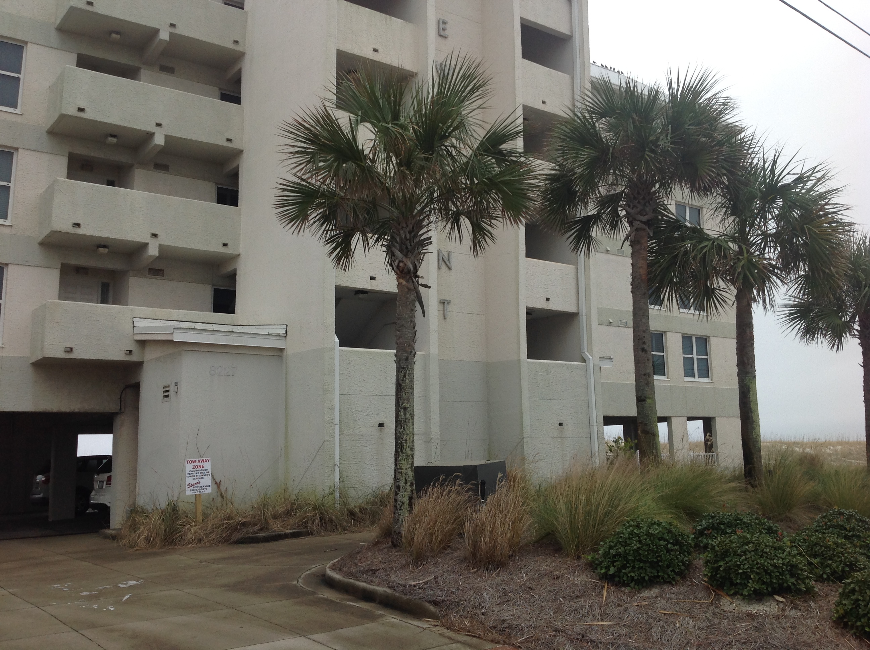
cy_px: 325
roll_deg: +1.7
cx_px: 435
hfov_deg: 52.7
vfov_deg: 40.6
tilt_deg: +4.0
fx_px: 878
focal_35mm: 35
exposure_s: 1/1043
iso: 50
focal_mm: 4.28
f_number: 2.4
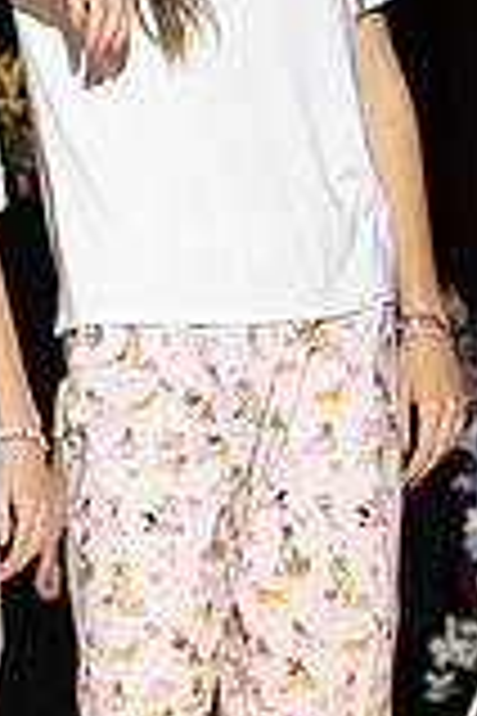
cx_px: 186
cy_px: 302
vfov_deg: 5.6
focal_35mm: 365
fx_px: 7254
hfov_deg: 3.8
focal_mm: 82
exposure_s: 1/400
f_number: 5.6
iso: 1250
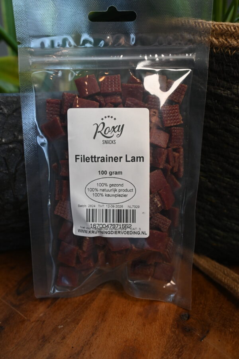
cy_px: 180
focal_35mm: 32
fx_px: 321
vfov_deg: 58.3
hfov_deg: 40.8
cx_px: 120
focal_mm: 21.5
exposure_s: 1/200
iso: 400
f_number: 4
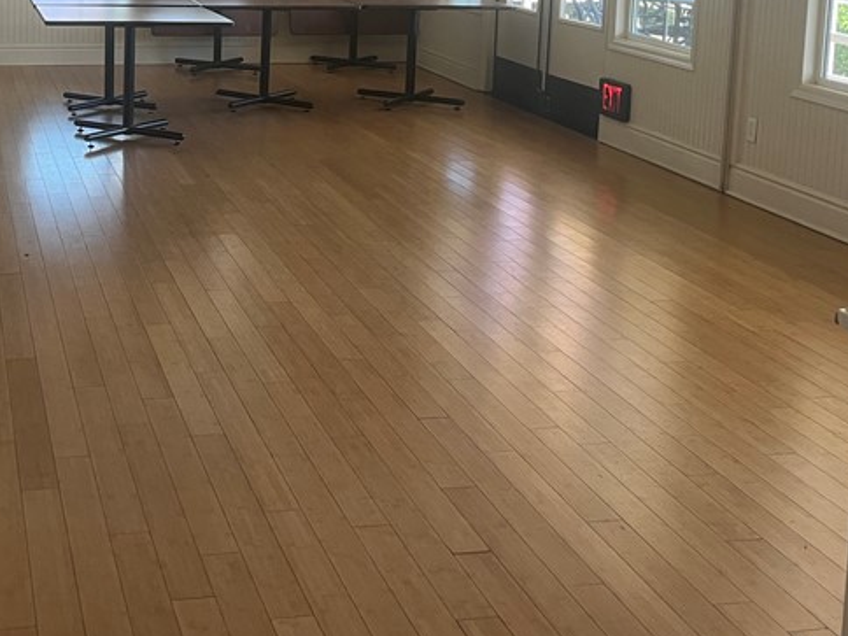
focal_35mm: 55
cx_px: 224
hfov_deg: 34.3
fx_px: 1347
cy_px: 42
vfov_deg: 25.6
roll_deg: -1.6
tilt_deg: -7.5
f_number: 1.6
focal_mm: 5.1
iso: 125
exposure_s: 1/62
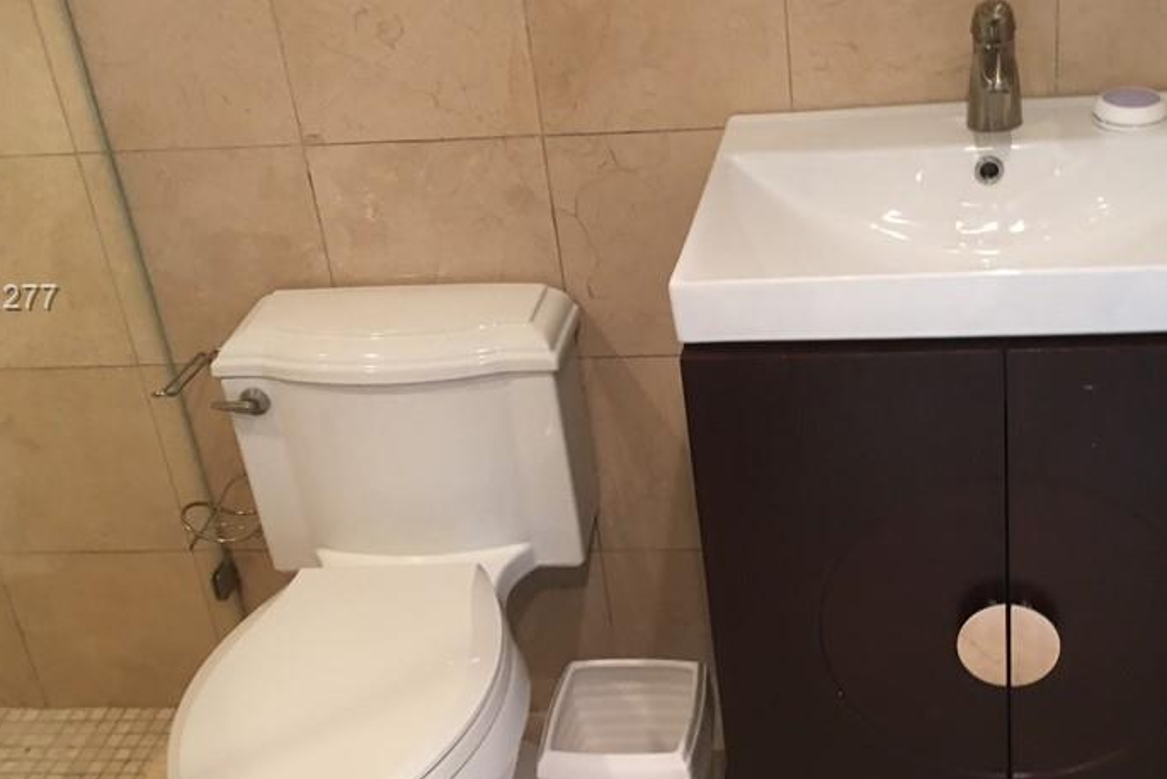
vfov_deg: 29.8
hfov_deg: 43.1
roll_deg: +4.8
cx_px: 752
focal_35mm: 45
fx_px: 1459
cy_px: 299
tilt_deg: -24.0
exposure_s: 1/15
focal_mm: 4.15
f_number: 2.2
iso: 64
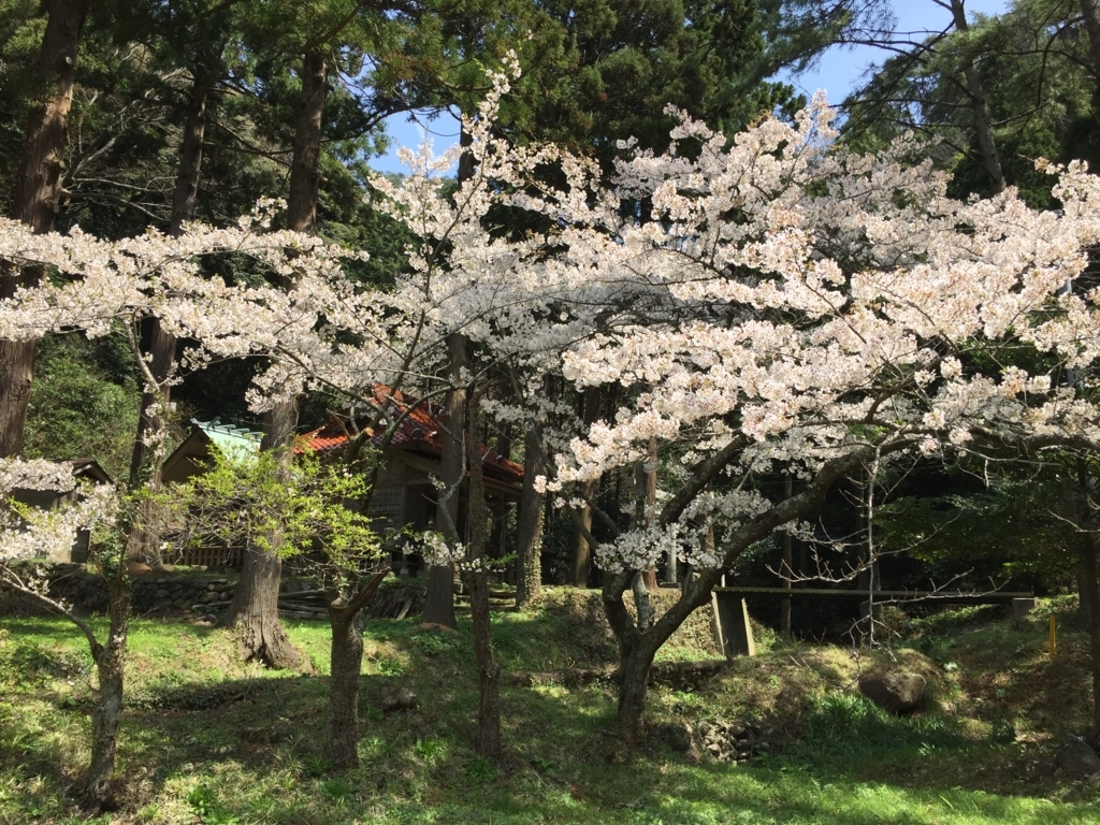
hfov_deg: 61.7
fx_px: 922
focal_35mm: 29
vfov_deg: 48.2
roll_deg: +0.0
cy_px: 412
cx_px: 550
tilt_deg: +10.9
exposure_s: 1/964
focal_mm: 4.15
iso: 32
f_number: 2.2
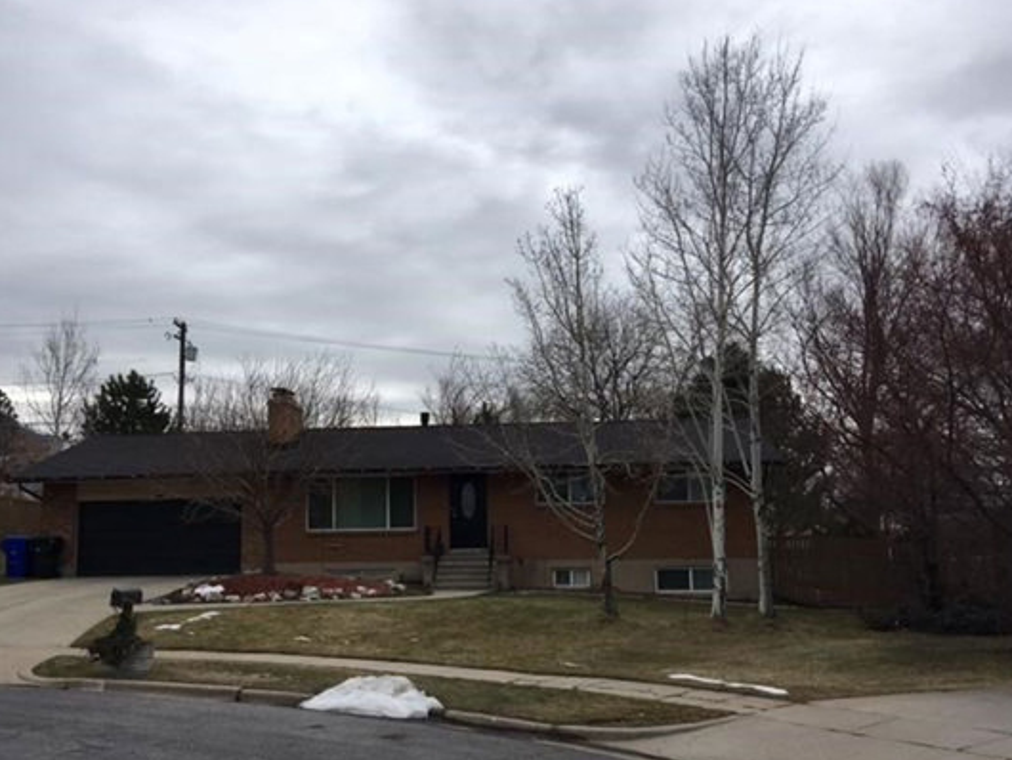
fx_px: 1024
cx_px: 453
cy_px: 433
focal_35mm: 35
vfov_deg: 40.6
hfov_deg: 52.5
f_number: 2.2
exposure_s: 1/1083
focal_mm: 4.15
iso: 25
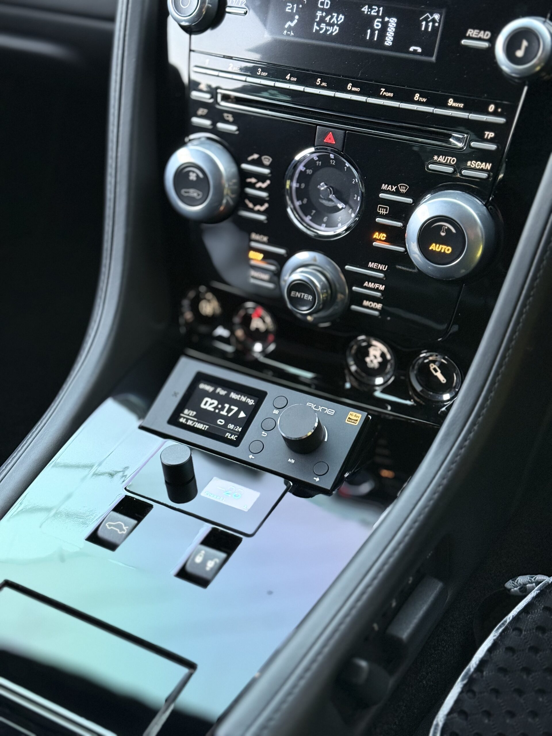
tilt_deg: -40.5
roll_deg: +5.1
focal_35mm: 48
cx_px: 276
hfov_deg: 30.3
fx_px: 1021
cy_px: 368
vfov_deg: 39.7
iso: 400
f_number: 1.78
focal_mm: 6.76
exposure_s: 1/40
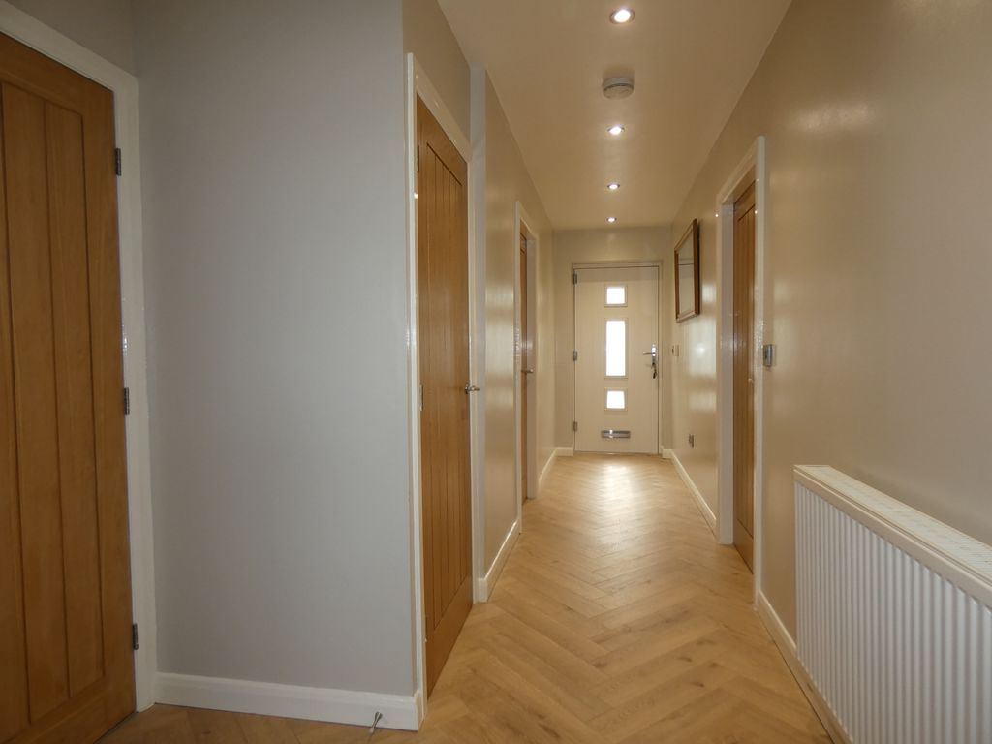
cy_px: 372
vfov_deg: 66.0
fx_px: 573
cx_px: 496
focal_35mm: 20
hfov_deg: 81.7
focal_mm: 3.6
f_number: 2.8
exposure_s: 1/60
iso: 160
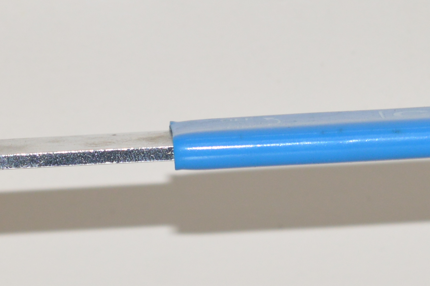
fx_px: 3554
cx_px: 98
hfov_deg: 6.9
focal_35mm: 298
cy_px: 294
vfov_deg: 4.6
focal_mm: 55
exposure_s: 1/60
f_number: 7.1
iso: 400
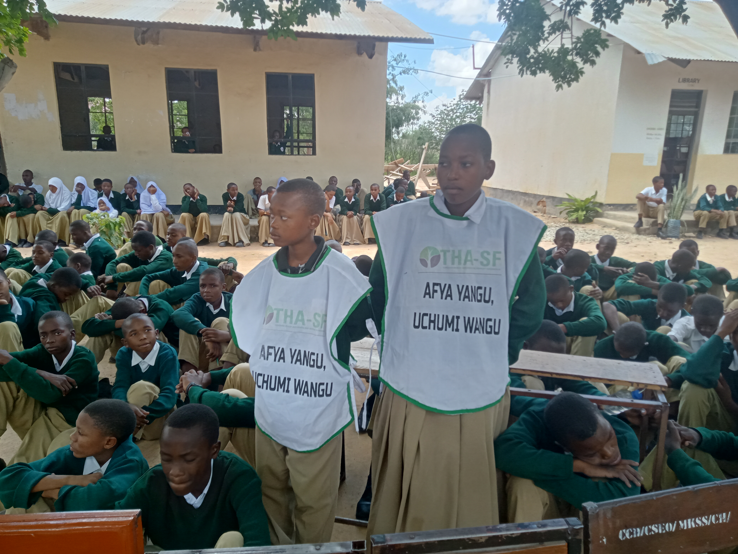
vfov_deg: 49.7
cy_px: 277
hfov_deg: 63.4
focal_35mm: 28
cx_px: 369
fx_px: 597
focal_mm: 3.37
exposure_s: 1/148
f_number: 2.2
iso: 111
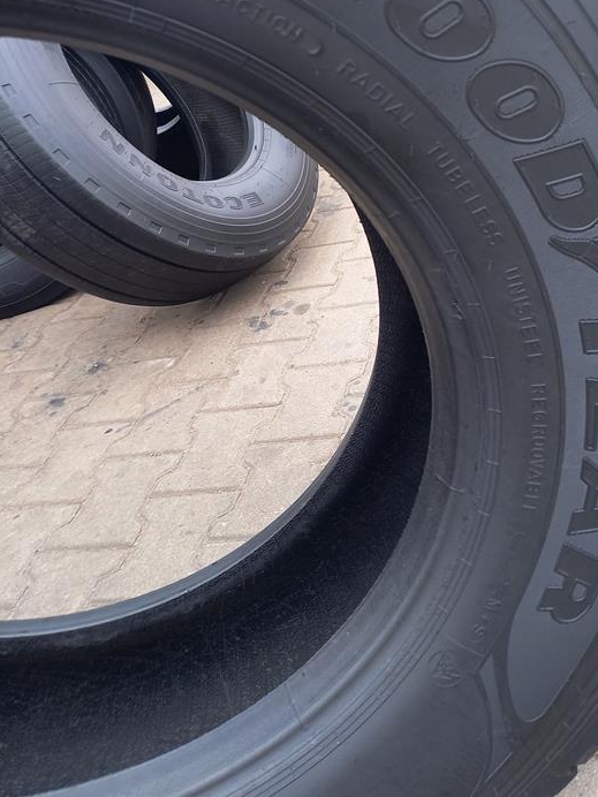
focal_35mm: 37
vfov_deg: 49.0
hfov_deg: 38.0
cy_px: 245
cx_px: 421
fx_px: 852
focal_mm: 4.65
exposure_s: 1/143
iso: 50
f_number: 1.8
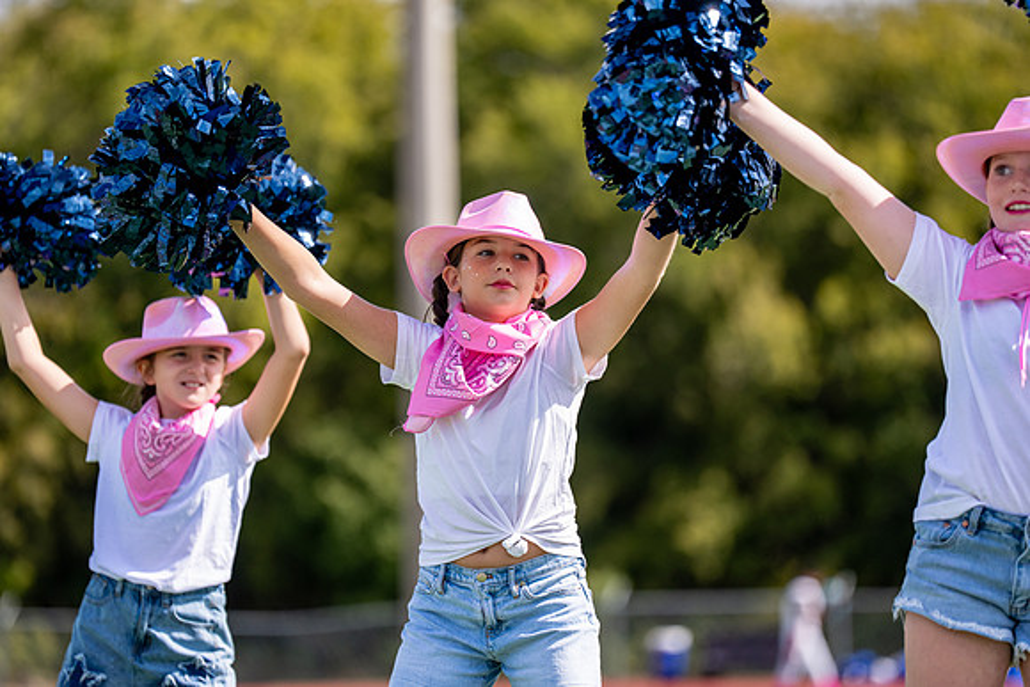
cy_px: 381
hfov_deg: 9.7
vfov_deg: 6.5
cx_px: 513
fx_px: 6043
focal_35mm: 211
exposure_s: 1/4000
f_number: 2.8
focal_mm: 171
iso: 250
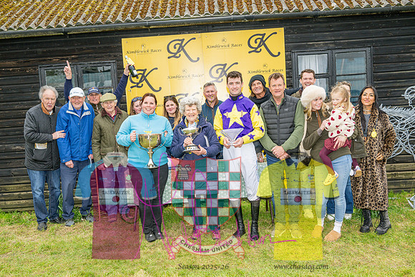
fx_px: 411
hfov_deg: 53.6
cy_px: 138
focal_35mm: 36
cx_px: 205
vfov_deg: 37.2
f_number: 5
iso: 200
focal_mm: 35
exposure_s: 1/250
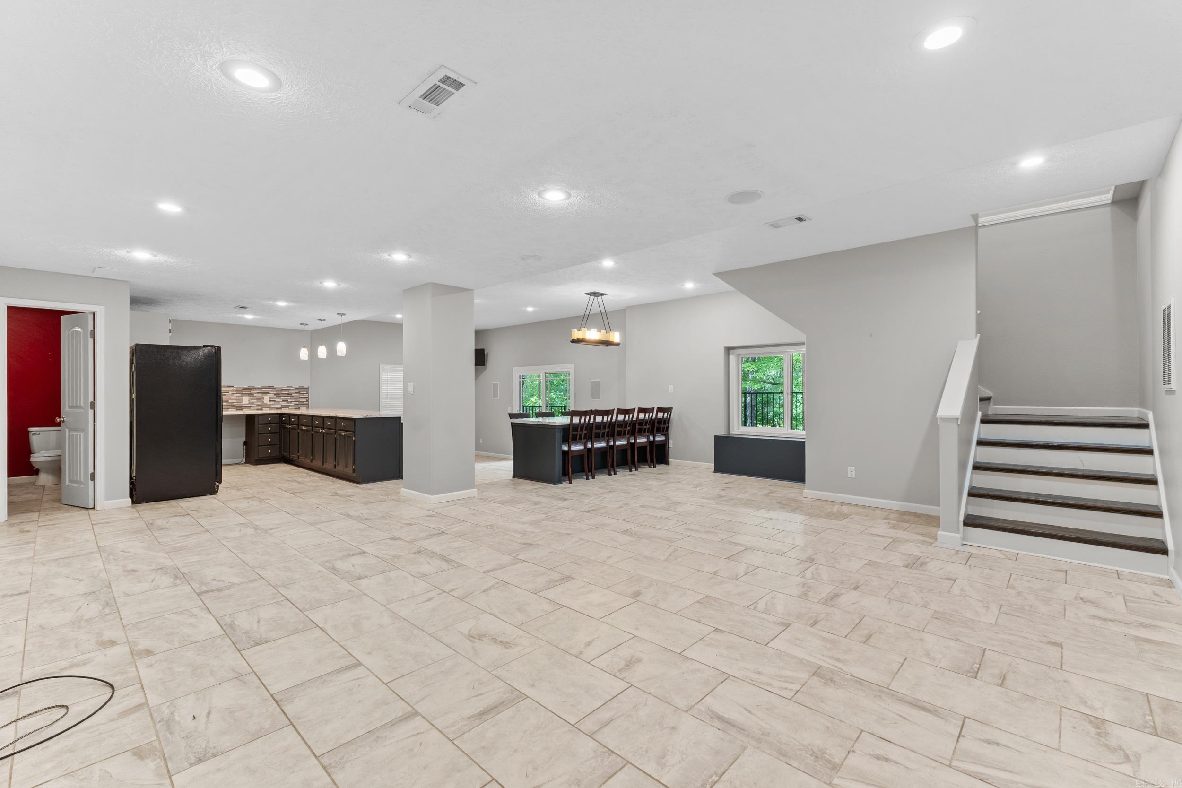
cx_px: 591
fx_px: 492
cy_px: 394
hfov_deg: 100.4
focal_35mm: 15
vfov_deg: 77.3
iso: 320
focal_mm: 10
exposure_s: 1/2.5
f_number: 7.1
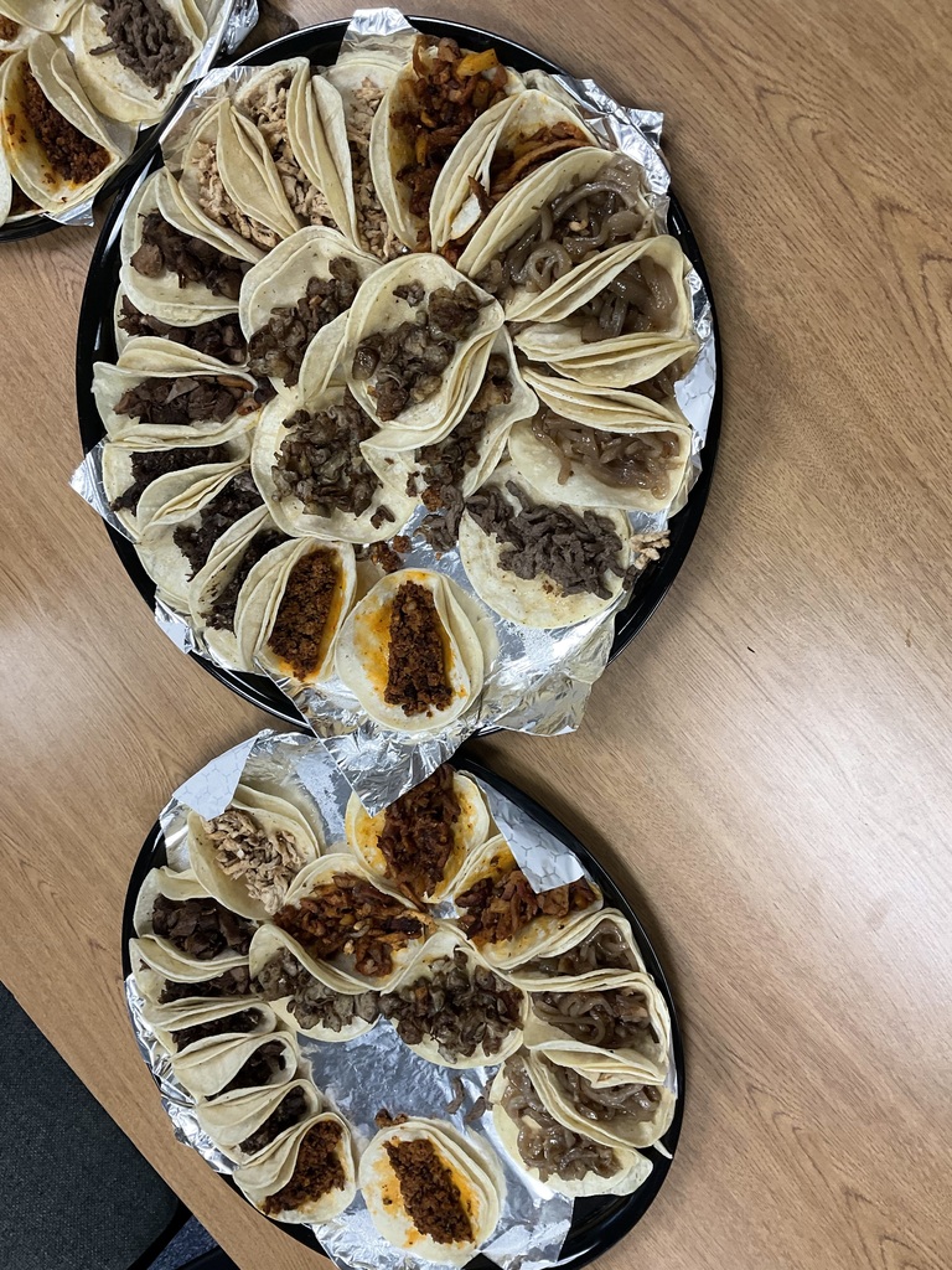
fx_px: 1063
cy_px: 635
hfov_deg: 48.2
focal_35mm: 29
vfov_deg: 61.7
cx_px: 476
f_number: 1.8
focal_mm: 3
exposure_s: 1/60
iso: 64
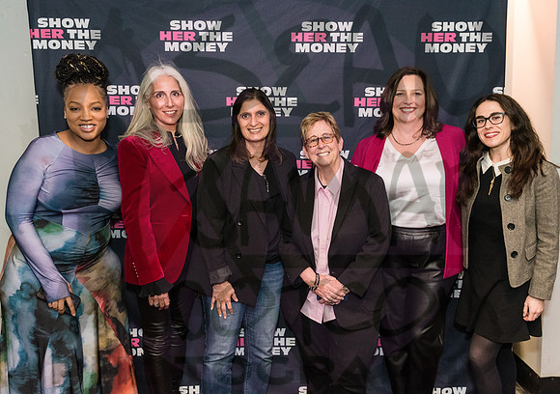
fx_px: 521
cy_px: 203
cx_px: 279
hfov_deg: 56.5
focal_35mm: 33
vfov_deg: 41.4
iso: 3200
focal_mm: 27
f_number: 3.5
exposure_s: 1/200
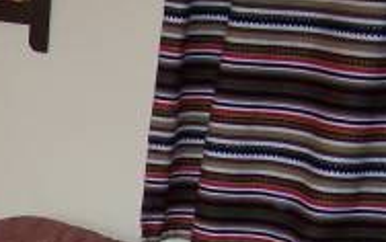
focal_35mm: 137
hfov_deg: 14.1
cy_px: 355
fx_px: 1443
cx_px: -226
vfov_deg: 9.4
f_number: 2.8
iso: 140
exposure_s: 1/60
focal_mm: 6.3
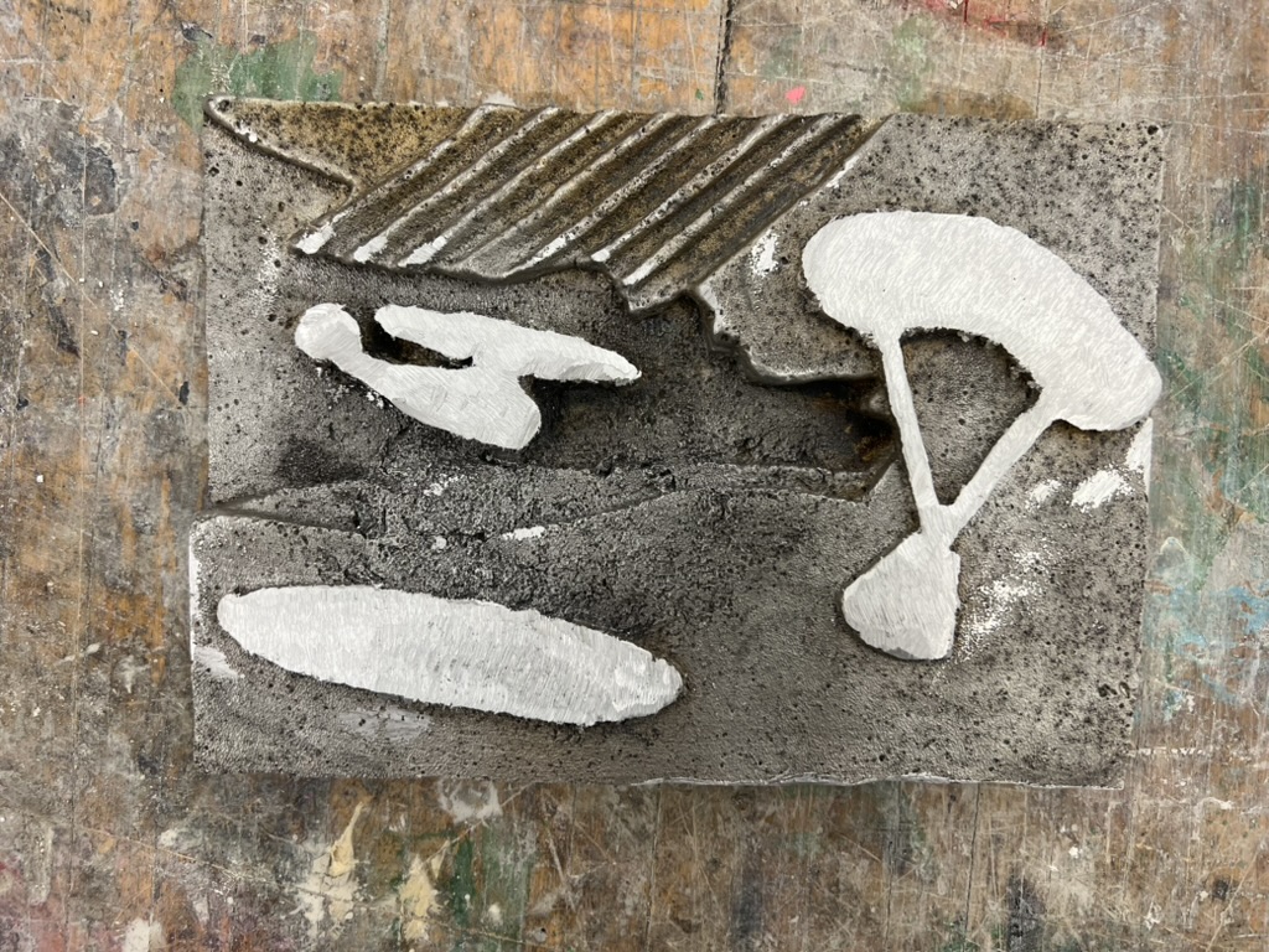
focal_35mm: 26
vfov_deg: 53.1
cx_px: 634
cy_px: 476
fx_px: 953
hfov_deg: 67.3
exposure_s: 1/120
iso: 80
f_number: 1.5
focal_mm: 5.7
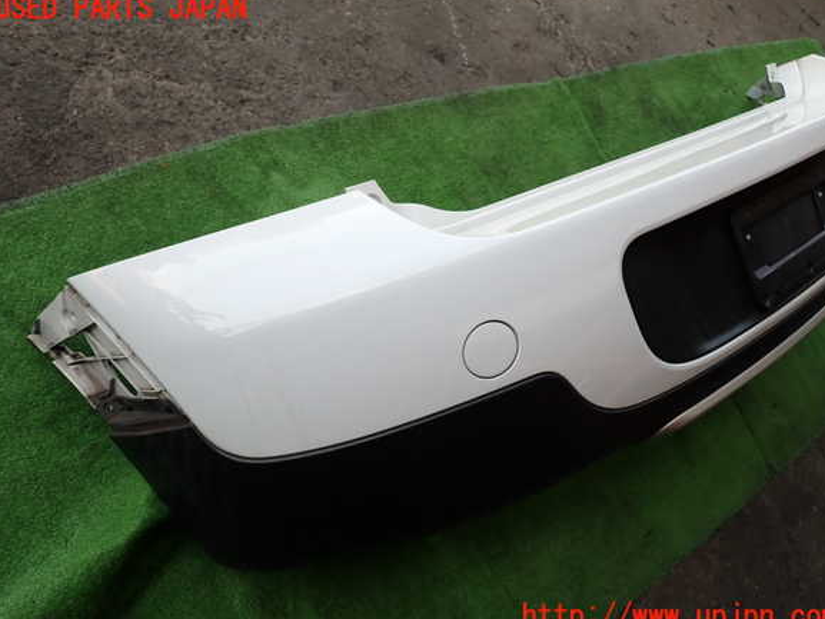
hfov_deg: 67.3
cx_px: 416
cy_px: 313
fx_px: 620
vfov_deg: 53.1
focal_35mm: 26
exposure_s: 1/400
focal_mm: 4.5
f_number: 2.8
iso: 100
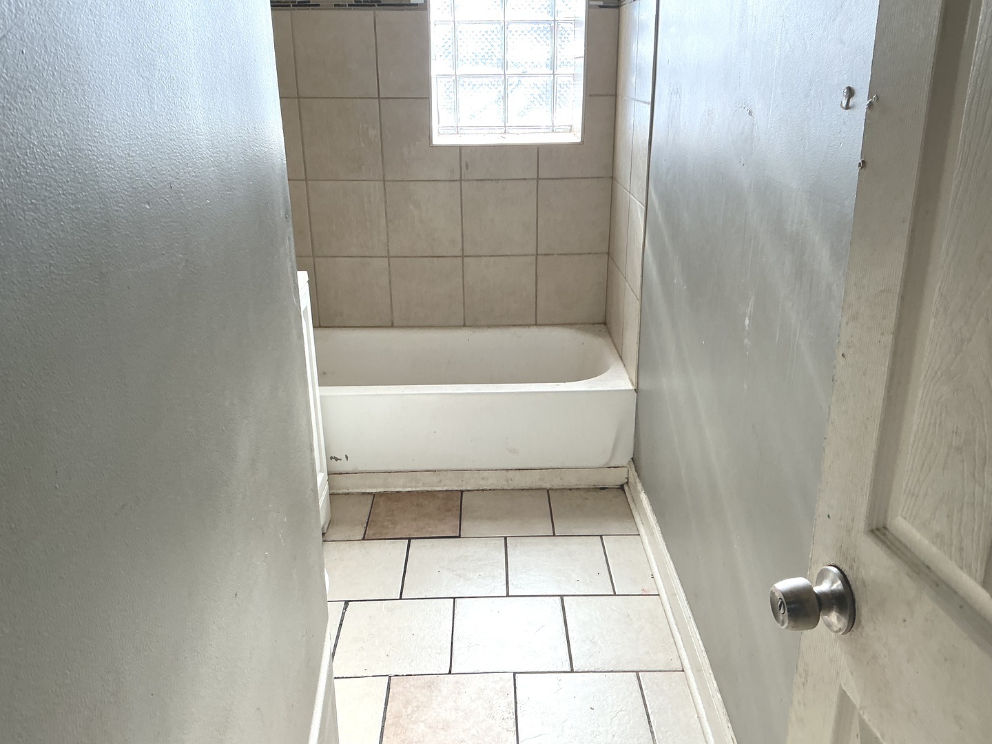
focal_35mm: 29
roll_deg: +1.0
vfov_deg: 48.2
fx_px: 831
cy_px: 372
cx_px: 496
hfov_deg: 61.7
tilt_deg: -18.9
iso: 40
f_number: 1.8
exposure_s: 1/120
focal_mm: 3
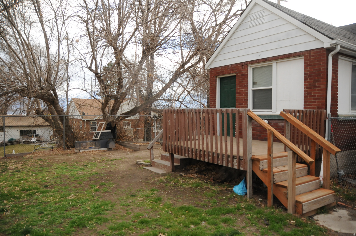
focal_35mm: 27
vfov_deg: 47.8
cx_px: 178
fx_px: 267
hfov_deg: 67.4
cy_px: 118
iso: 800
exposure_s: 1/1250
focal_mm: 18
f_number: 3.5
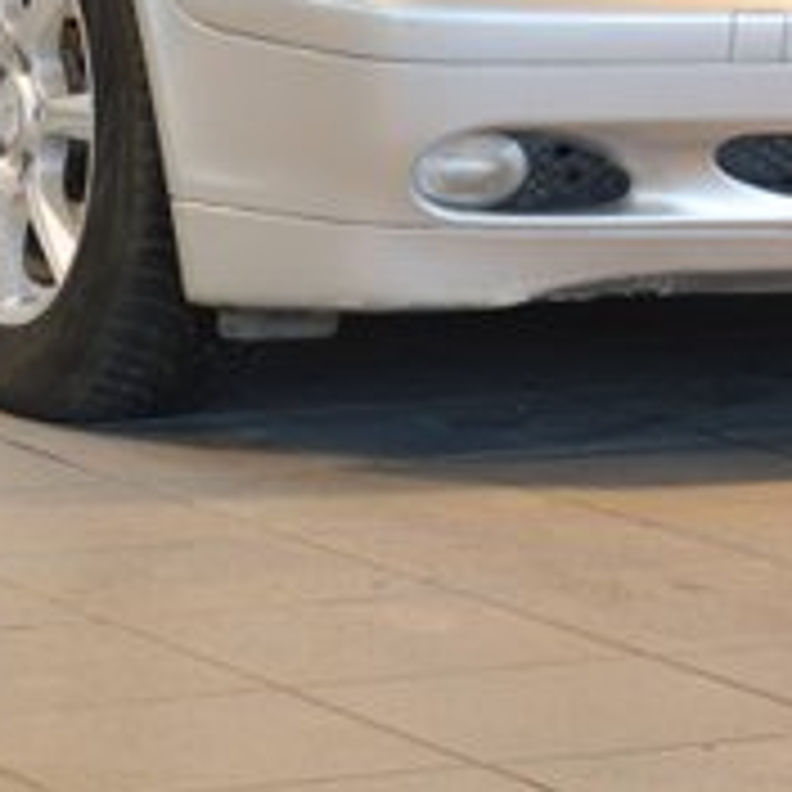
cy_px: -144
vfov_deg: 7.5
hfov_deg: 7.5
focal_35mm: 232
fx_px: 6005
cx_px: 374
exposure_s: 1/15
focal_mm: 50
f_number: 5
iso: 450
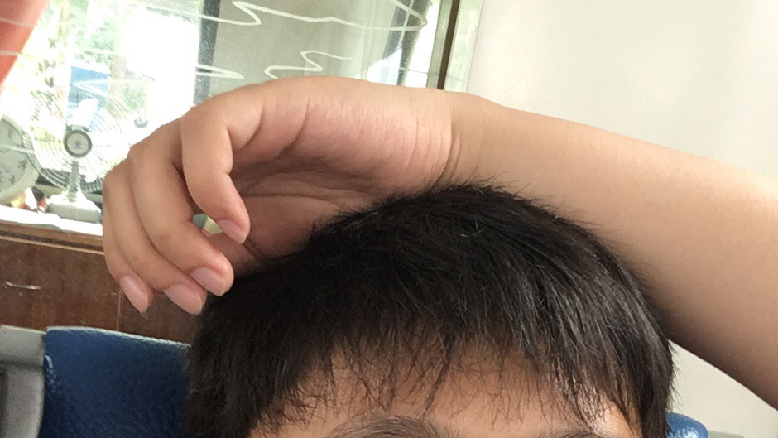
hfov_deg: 44.6
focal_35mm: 46
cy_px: 489
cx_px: 386
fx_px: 949
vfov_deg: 24.2
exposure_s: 1/33
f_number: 2.4
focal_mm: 2.15
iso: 64
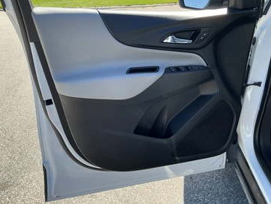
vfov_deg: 45.4
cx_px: 132
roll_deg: +1.4
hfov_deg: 58.3
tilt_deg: -21.7
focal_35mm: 31
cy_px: 92
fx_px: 243
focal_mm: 3
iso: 25
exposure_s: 1/439
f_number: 1.8
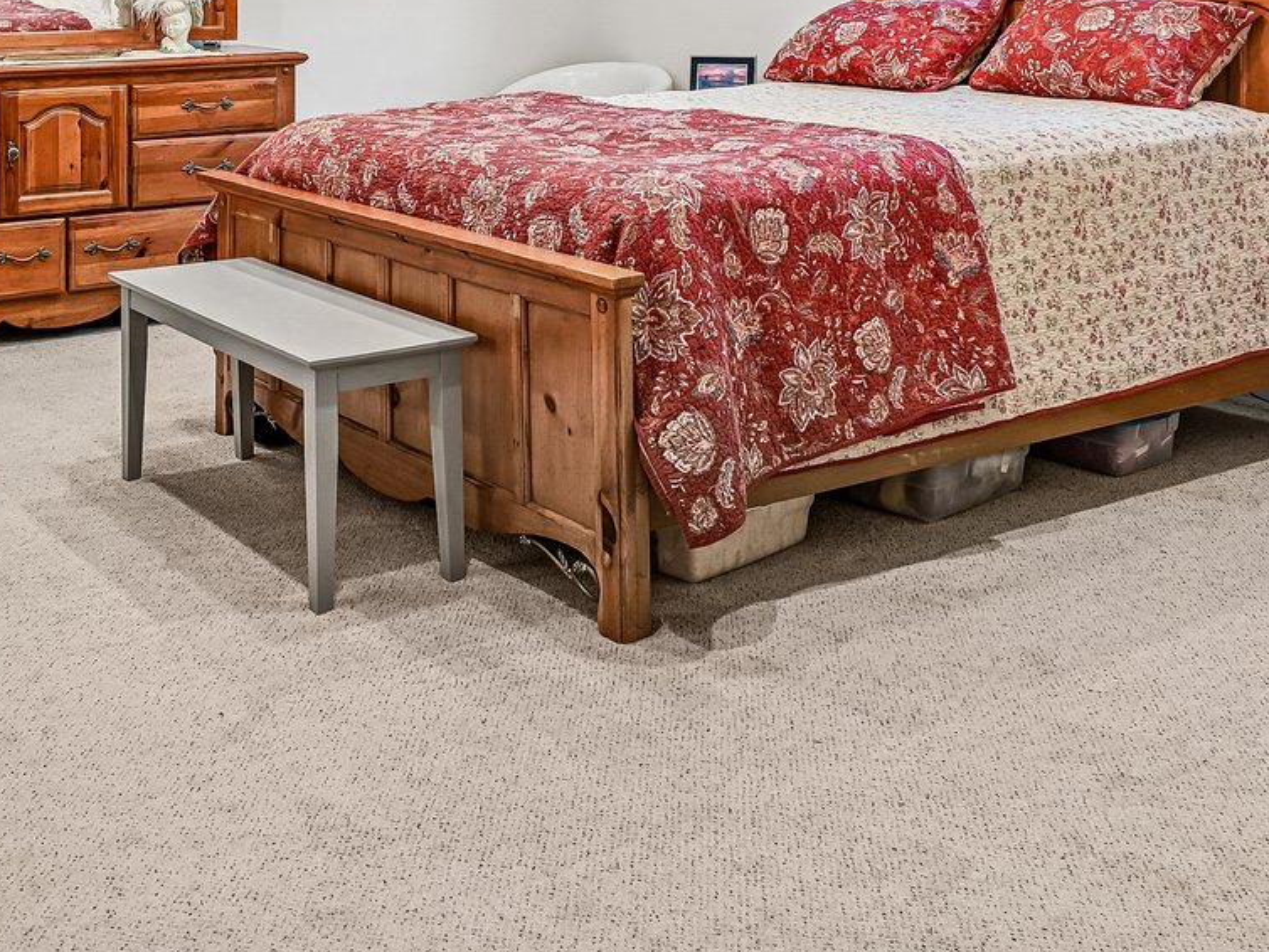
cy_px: -33
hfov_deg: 40.2
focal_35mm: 47
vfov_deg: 28.7
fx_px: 1724
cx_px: 490
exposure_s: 1/10
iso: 400
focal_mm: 18
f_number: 8
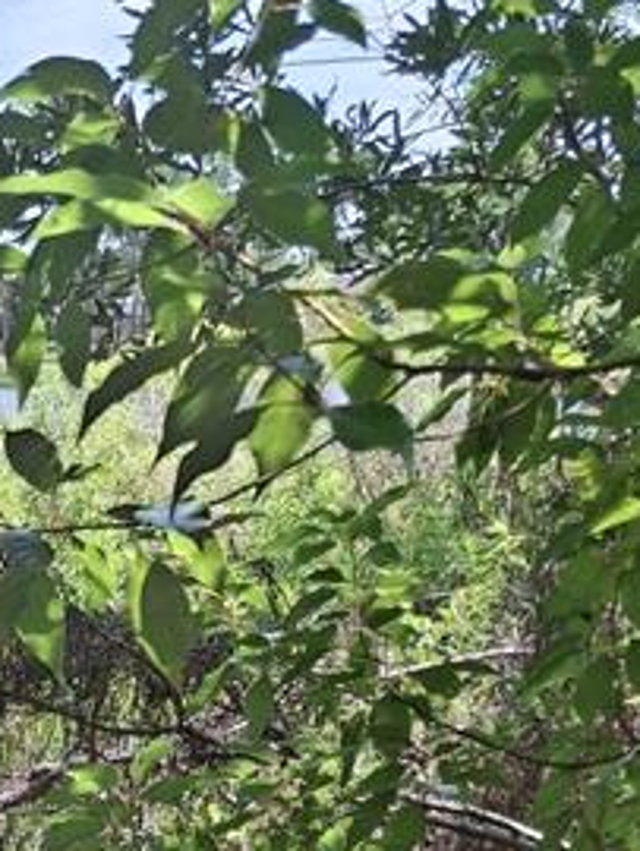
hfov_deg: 19.4
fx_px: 1747
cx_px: -151
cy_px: 955
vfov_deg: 25.3
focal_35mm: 71
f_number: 1.8
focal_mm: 4.69
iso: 32
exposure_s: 1/745
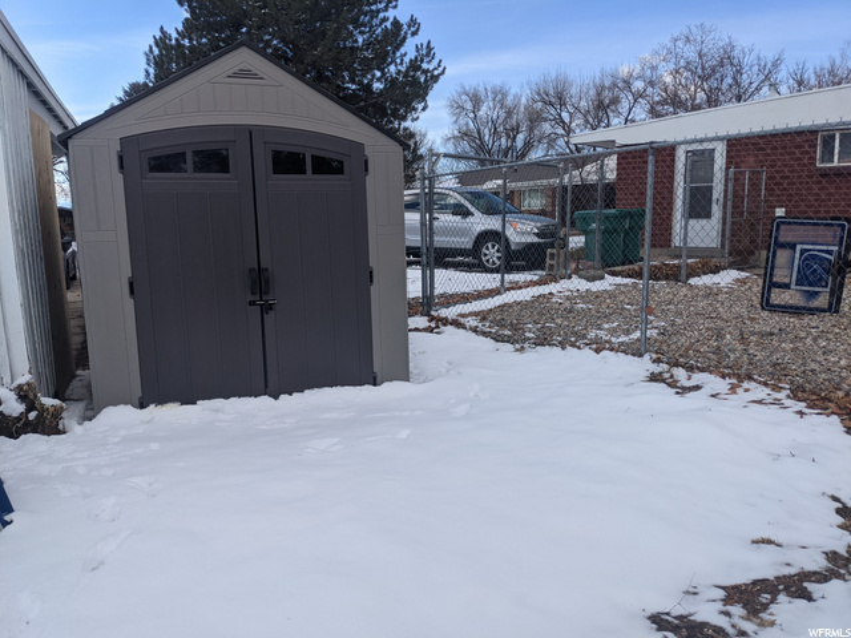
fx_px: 664
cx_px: 426
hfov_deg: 65.3
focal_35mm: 27
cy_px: 319
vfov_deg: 51.4
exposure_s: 1/3906
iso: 67
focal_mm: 4.38
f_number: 1.73
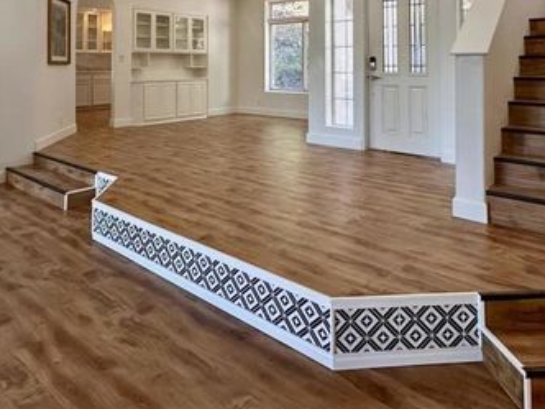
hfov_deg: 65.3
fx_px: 425
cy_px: 53
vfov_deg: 47.0
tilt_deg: +3.2
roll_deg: -1.3
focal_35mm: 27
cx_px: 259
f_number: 2.2
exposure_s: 1/120
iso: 250
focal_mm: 2.22
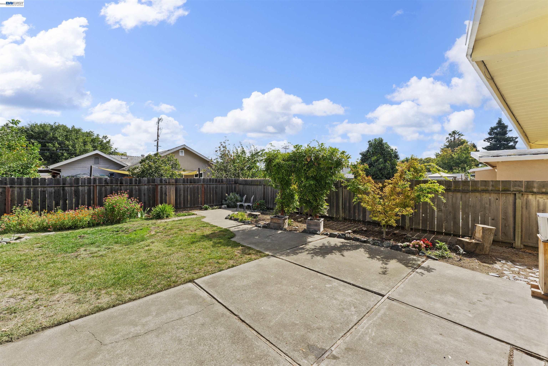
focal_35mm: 14
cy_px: 183
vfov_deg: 81.2
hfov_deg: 104.3
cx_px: 274
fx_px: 213
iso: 100
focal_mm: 14
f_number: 7.1
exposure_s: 1/400
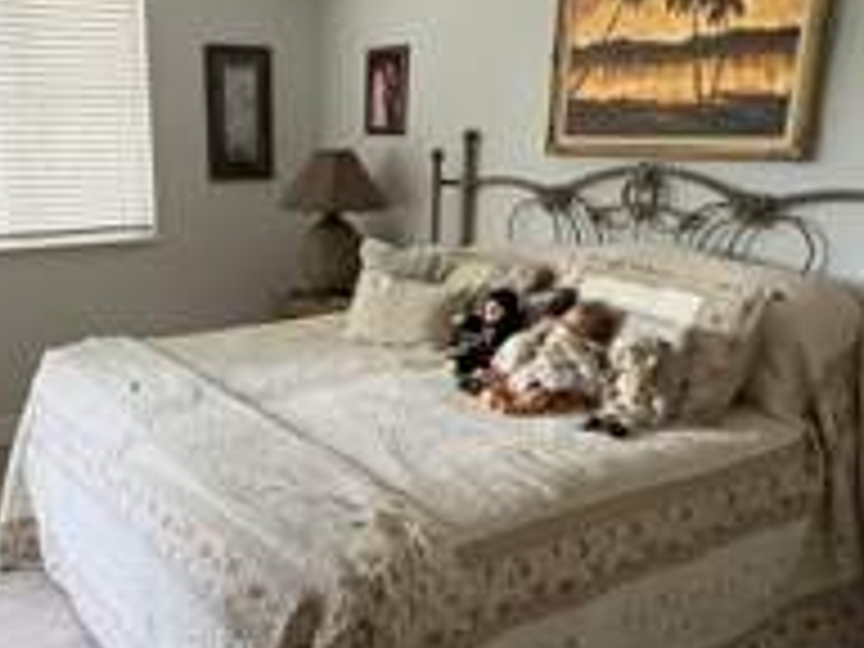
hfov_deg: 51.8
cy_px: 394
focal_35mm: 35
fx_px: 874
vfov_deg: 40.5
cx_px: 297
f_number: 2.2
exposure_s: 1/60
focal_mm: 2.22
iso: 400
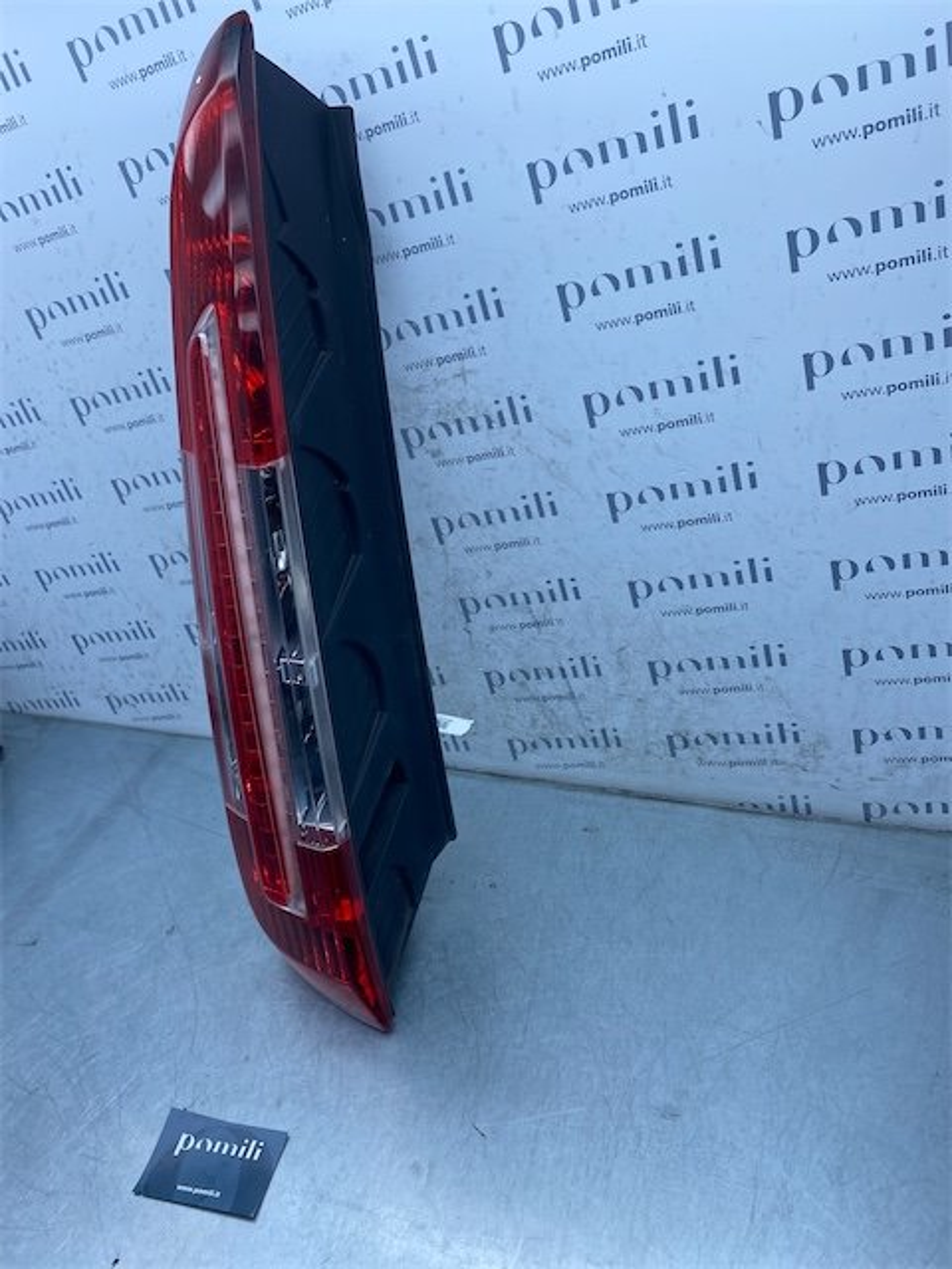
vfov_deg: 67.3
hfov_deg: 53.1
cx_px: 476
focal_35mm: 26
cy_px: 634
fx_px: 953
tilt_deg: -32.6
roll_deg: +9.1
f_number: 1.8
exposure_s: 1/1025
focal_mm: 4.25
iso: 32
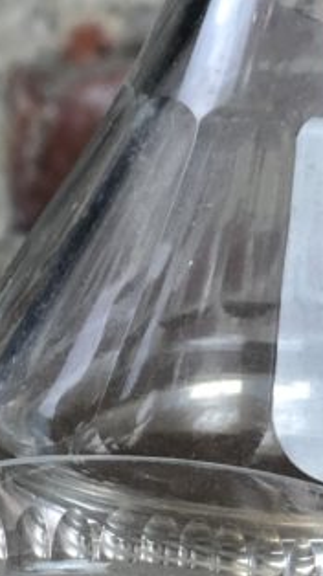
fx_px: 2824
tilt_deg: -18.2
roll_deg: +0.8
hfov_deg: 6.5
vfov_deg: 11.5
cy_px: 613
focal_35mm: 185
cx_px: -72
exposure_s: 1/50
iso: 50
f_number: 2.4
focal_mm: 6
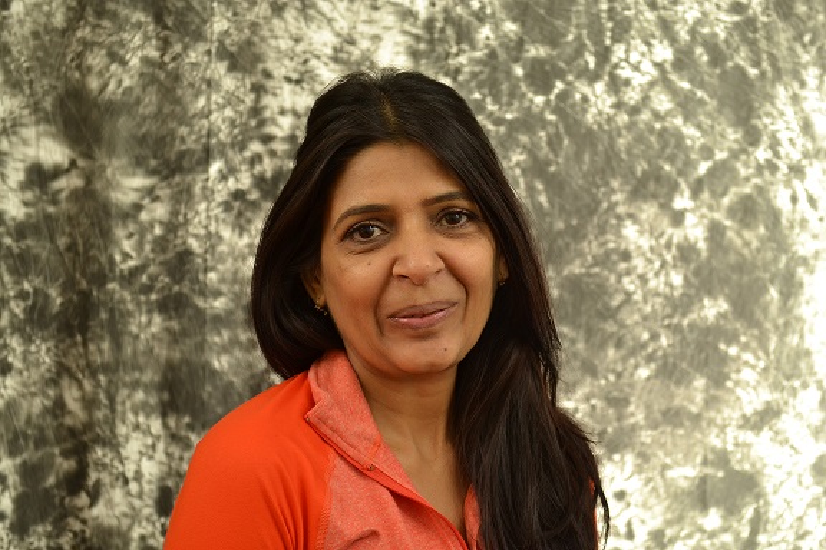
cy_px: 275
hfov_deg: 24.6
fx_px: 1893
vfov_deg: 16.6
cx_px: 413
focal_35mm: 82
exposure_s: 1/5
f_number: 5.6
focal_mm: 55
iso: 400
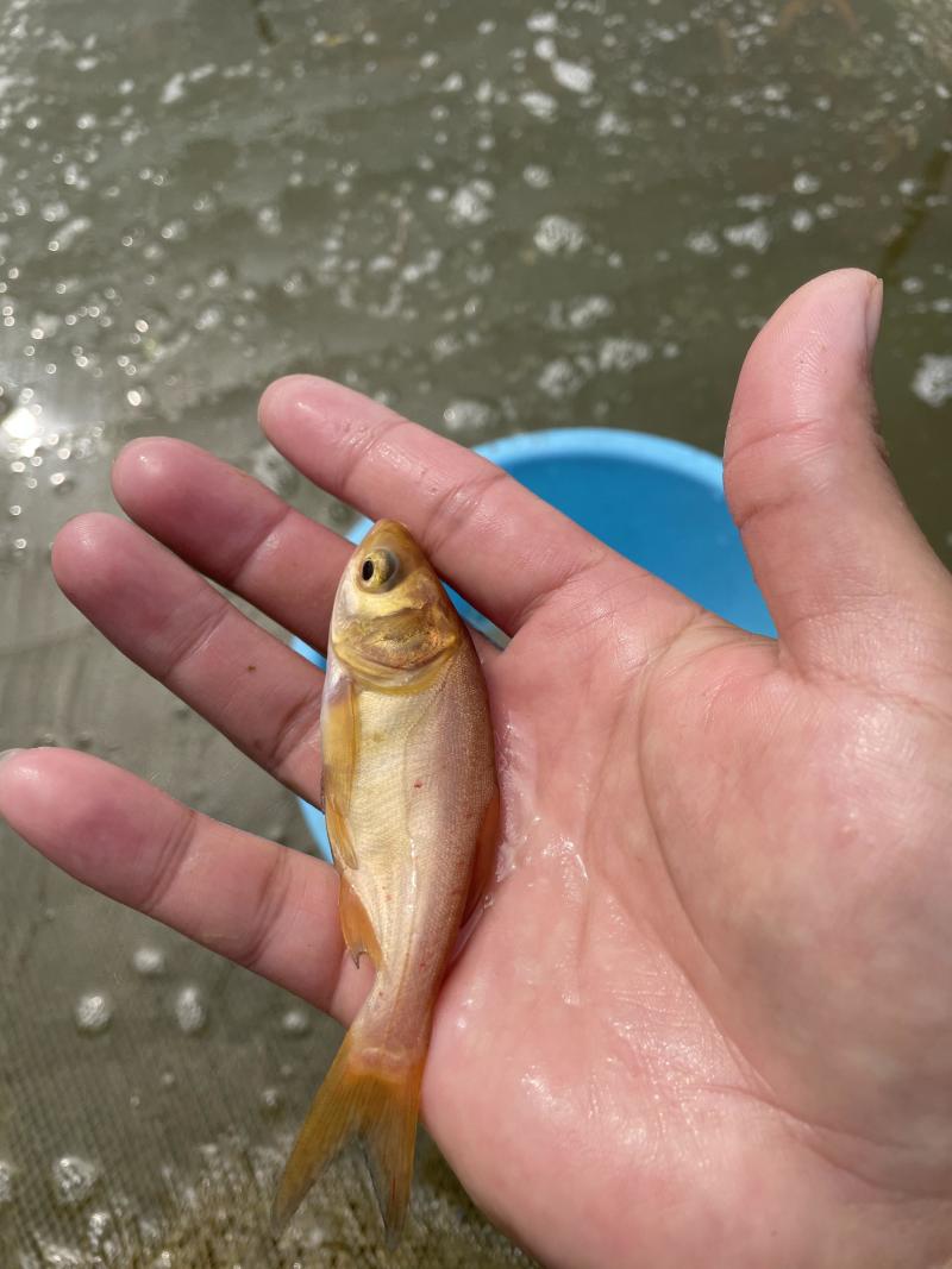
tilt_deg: -66.5
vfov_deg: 67.3
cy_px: 634
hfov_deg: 53.1
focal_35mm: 26
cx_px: 476
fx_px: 954
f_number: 1.6
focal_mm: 4.2
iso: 32
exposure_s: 1/3300
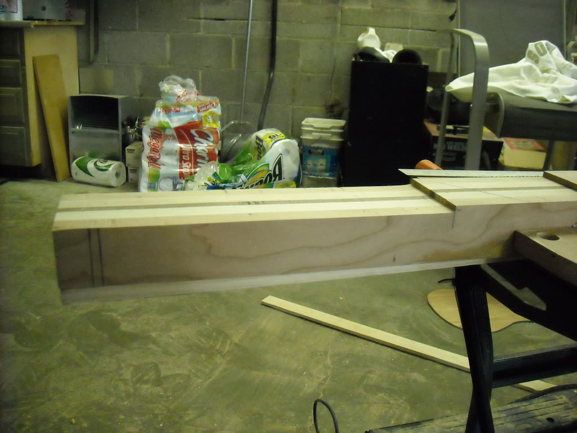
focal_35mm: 35
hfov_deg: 52.6
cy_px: 216
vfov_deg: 40.7
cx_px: 288
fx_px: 583
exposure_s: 1/71
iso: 800
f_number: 2.8
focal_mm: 5.7
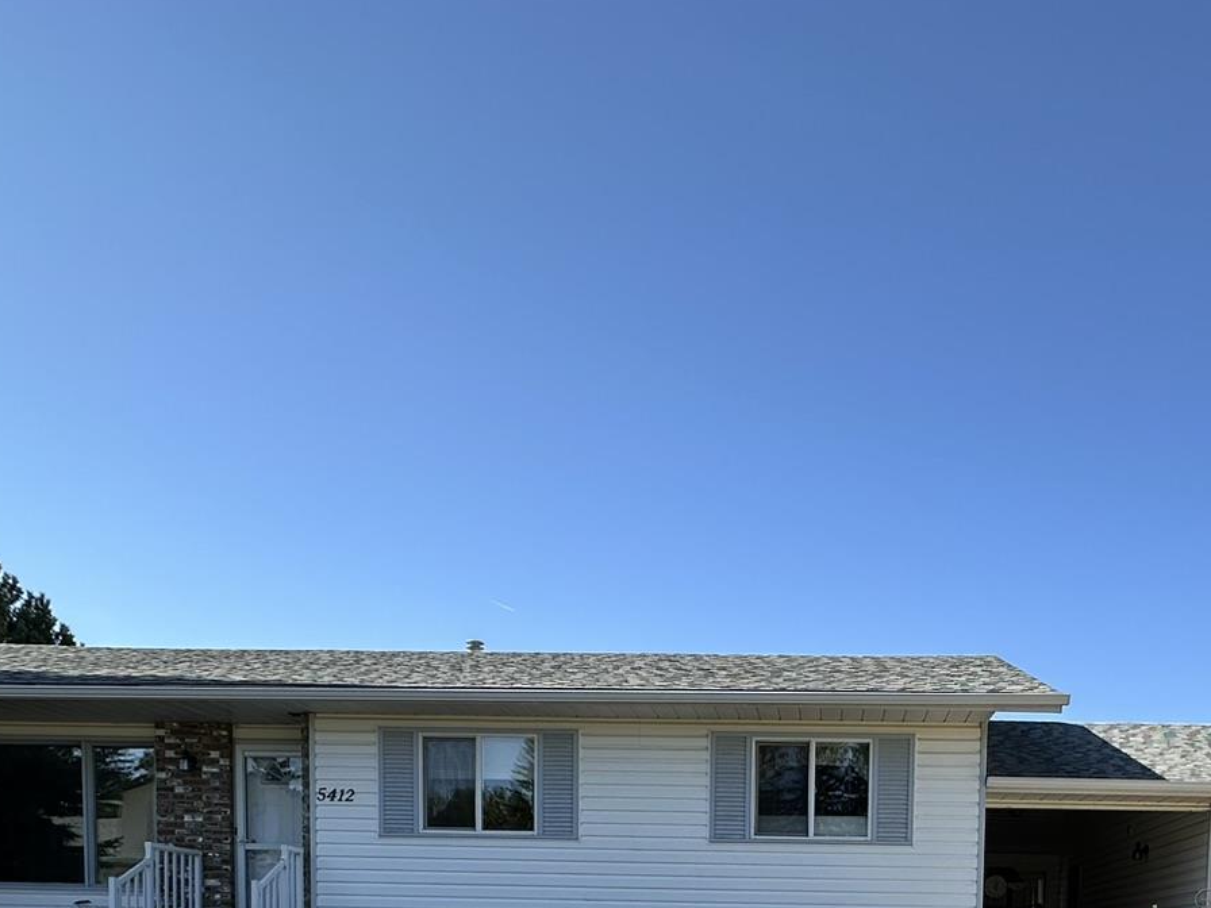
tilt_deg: -3.9
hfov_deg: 55.7
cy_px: 1028
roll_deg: -1.1
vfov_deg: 36.4
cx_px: 803
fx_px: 1119
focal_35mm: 32
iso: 50
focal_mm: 2.22
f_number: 2.2
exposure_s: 1/979
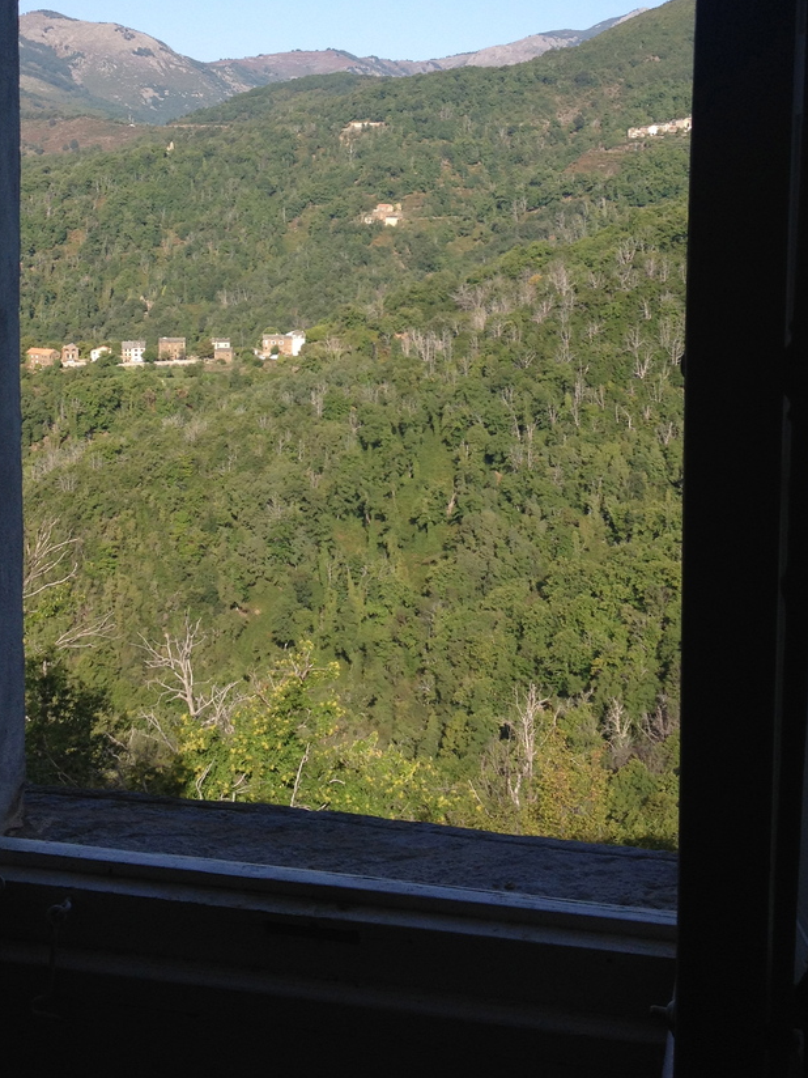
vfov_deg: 36.8
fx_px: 1587
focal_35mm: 51
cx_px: 320
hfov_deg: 28.5
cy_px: 294
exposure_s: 1/1104
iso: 64
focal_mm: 4.28
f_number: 2.4
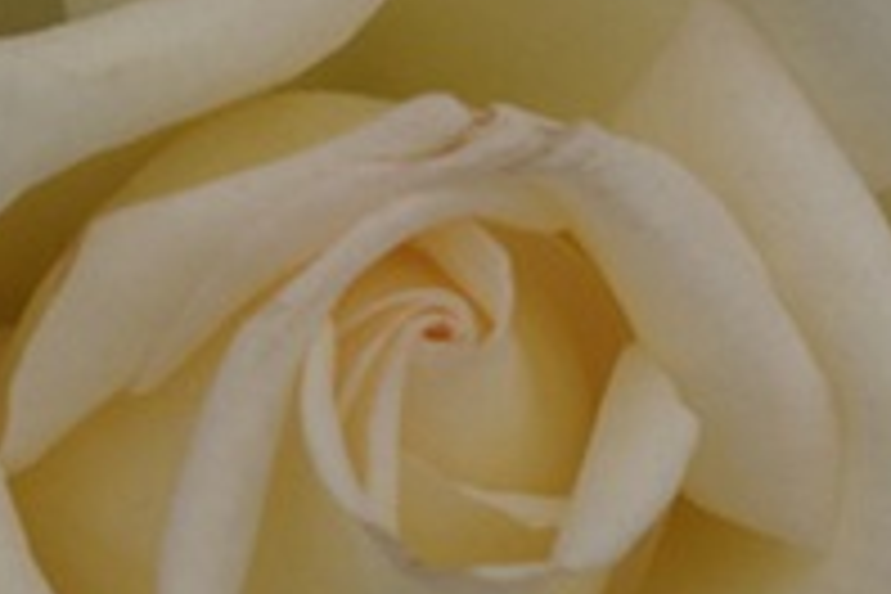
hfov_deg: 6.2
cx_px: 328
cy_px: 364
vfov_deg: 4.1
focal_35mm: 332
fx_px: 8216
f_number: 7.1
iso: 400
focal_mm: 55
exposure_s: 1/100
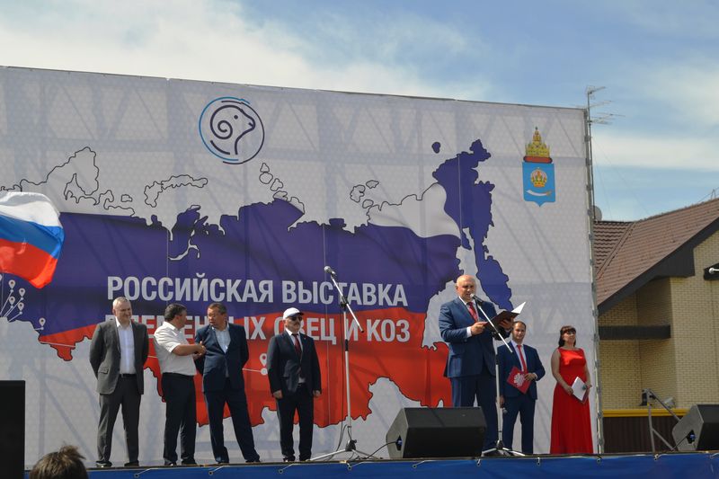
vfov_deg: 18.9
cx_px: 360
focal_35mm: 72
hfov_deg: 28.1
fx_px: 1438
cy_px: 240
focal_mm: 48
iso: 100
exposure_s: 1/250
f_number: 8
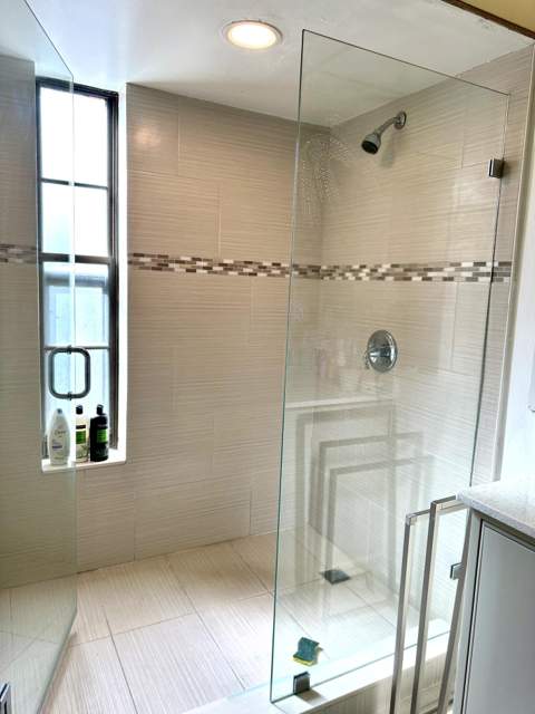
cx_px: 268
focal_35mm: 24
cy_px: 357
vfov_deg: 71.6
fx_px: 495
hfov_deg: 56.8
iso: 80
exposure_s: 1/285
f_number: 1.78
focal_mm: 6.86
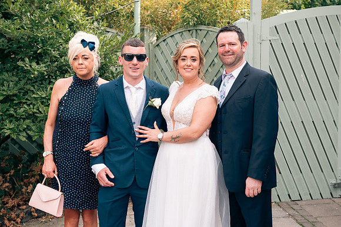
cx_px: 170
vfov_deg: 21.9
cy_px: 114
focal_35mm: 62
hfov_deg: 32.4
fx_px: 587
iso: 160
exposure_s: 1/160
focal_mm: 62
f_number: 6.3
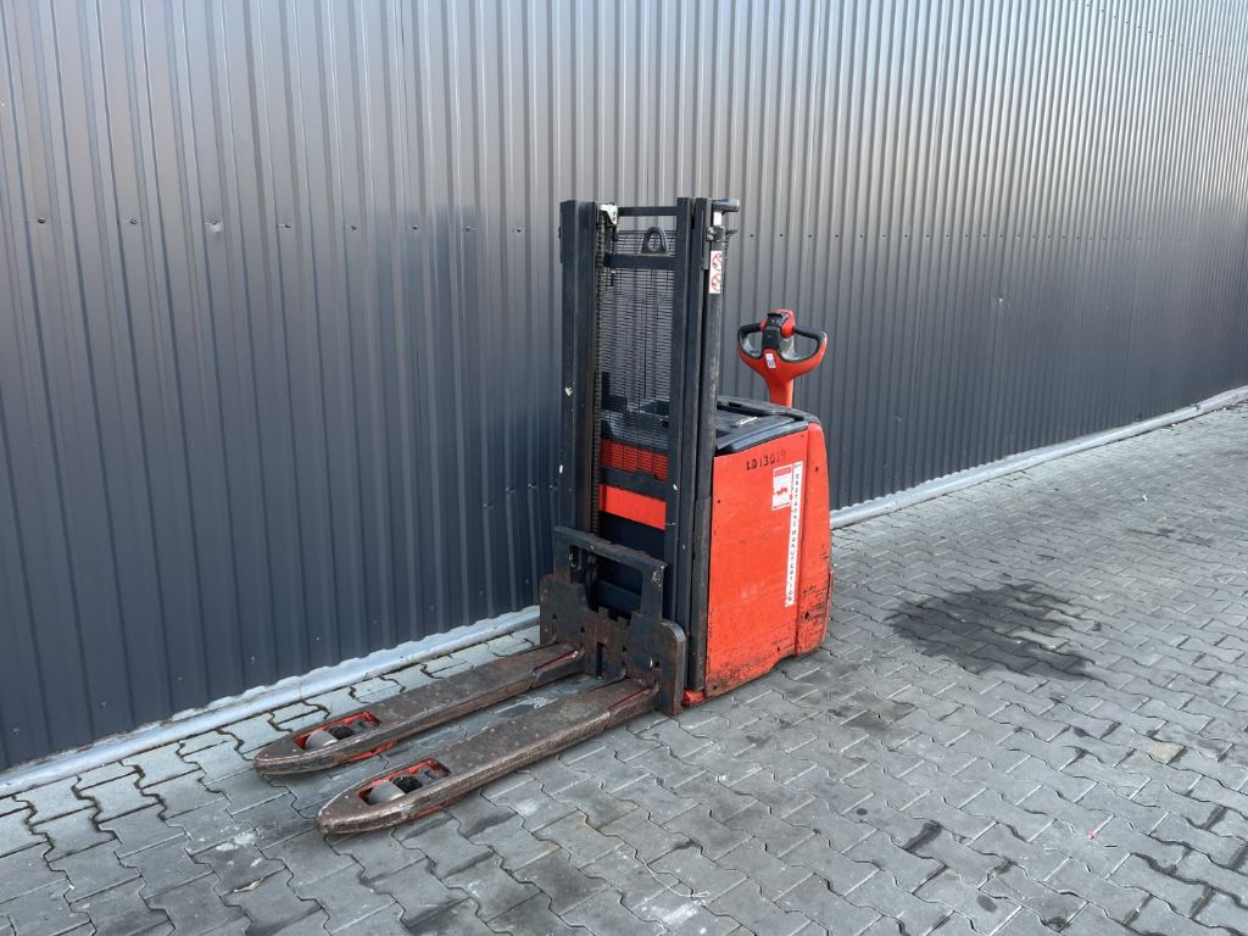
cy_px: 468
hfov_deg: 67.3
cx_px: 624
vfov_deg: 53.1
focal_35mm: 26
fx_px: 937
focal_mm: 5.1
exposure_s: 1/121
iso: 50
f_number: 1.6
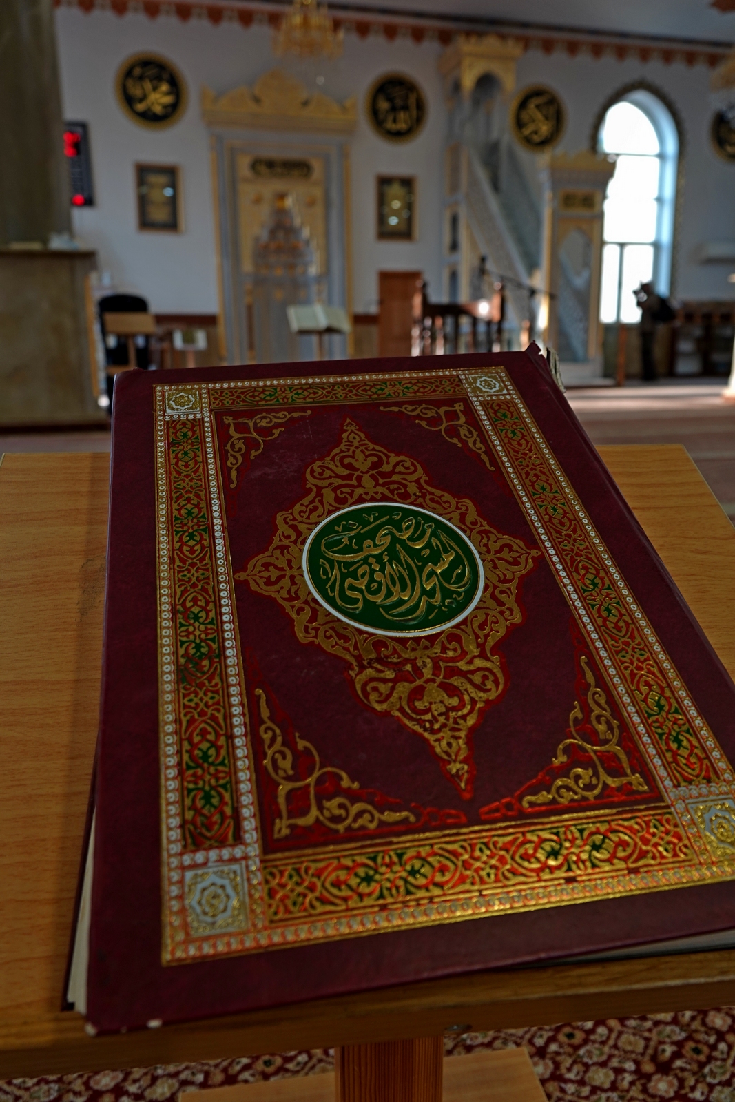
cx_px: 368
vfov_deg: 67.4
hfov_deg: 47.9
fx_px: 827
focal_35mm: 27
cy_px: 551
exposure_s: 1/25
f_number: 2.5
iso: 80
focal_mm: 9.81
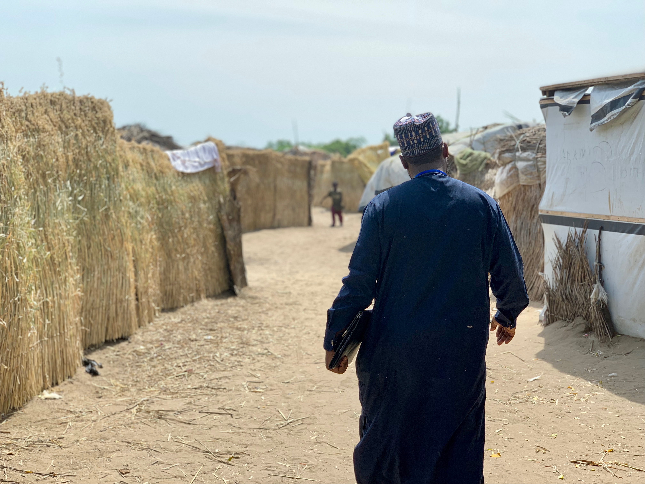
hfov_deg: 36.8
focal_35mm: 52
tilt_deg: -4.2
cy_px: 242
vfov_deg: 28.0
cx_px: 322
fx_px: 969
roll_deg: +1.3
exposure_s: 1/361
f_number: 2.4
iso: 16
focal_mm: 6
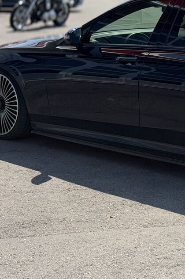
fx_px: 880
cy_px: 78
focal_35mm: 114
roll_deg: +0.7
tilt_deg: -8.1
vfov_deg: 17.9
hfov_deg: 11.7
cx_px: 240
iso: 100
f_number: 1.78
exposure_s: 1/3891
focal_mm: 6.76
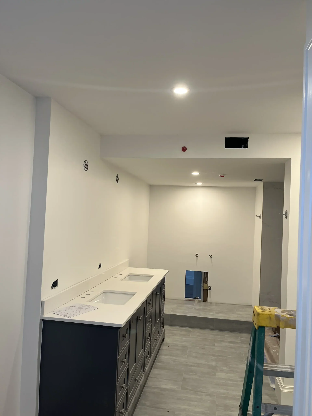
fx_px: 312
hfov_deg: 53.1
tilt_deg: +0.0
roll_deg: -2.6
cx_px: 156
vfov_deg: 67.3
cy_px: 208
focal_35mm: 26
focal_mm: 5.1
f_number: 1.6
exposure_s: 1/120
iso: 125
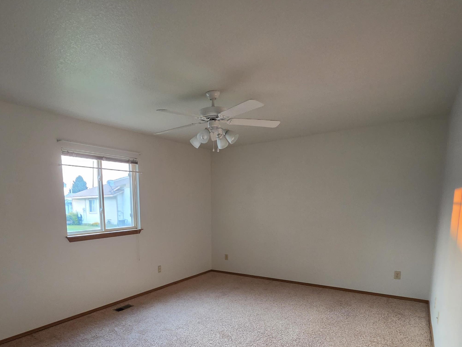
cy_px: 249
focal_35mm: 20
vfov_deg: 63.1
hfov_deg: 80.6
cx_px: 181
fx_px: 267
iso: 250
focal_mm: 2.2
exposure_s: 1/60
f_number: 2.2
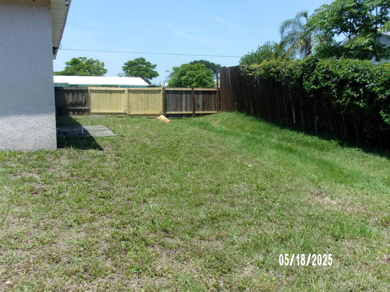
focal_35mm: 36
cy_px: 146
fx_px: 406
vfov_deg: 39.7
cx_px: 195
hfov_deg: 51.4
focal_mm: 6.4
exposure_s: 1/180
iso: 200
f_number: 11.8
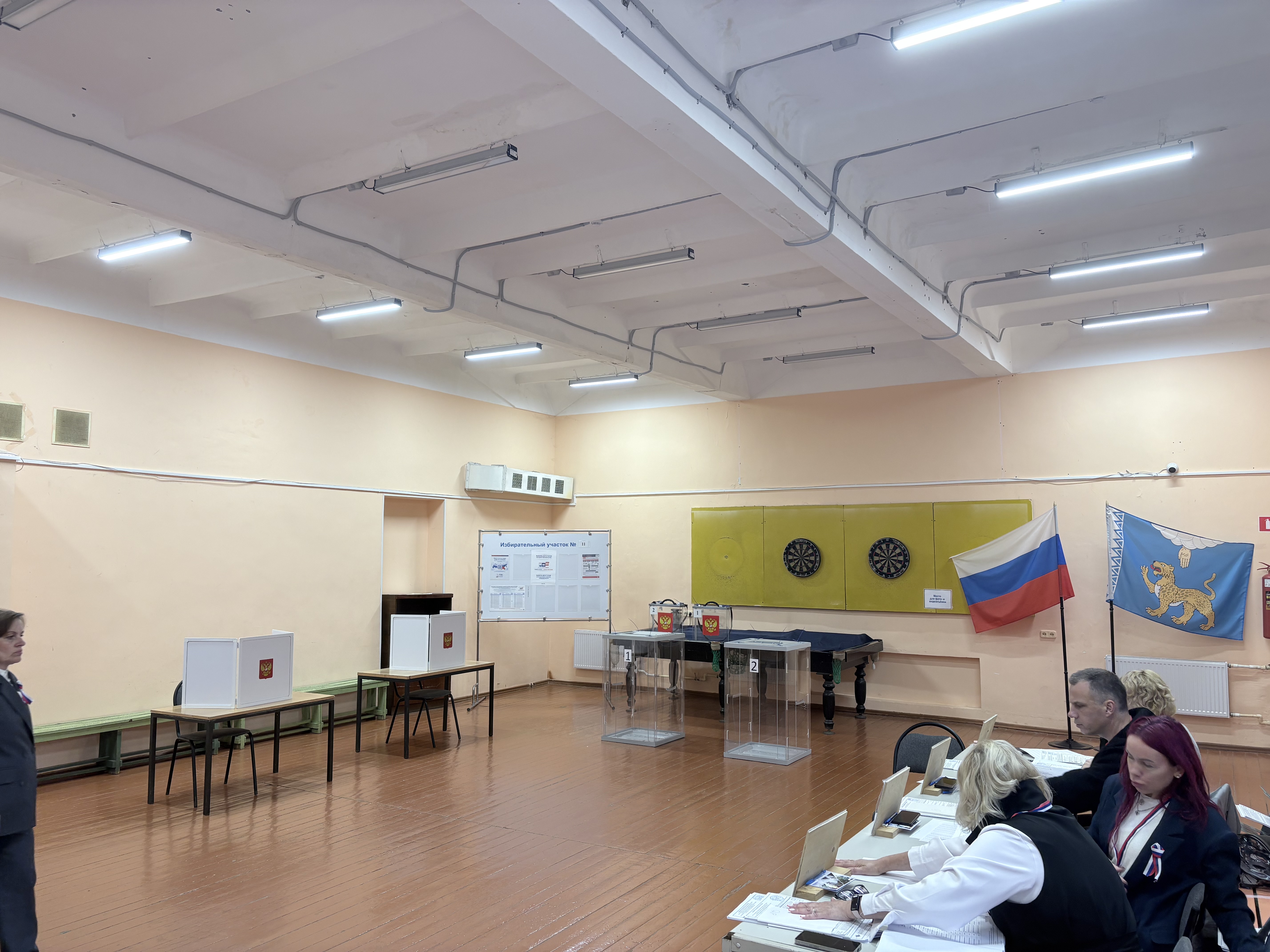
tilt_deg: +3.5
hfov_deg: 67.3
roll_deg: +0.1
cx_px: 635
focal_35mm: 26
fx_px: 954
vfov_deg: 53.1
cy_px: 476
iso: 50
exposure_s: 1/100
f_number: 1.6
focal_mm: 5.96
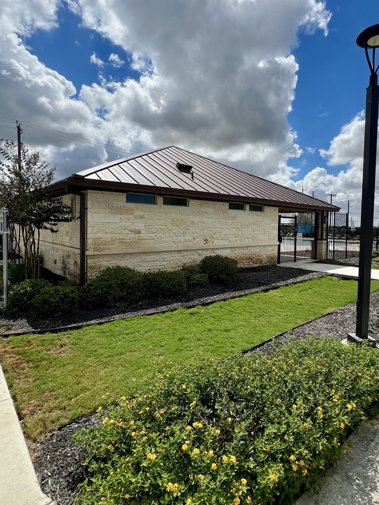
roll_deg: -1.6
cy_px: 240
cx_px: 231
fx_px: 263
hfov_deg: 70.7
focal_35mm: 18
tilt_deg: -2.4
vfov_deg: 87.7
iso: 32
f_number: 1.8
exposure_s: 1/3534
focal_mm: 1.57
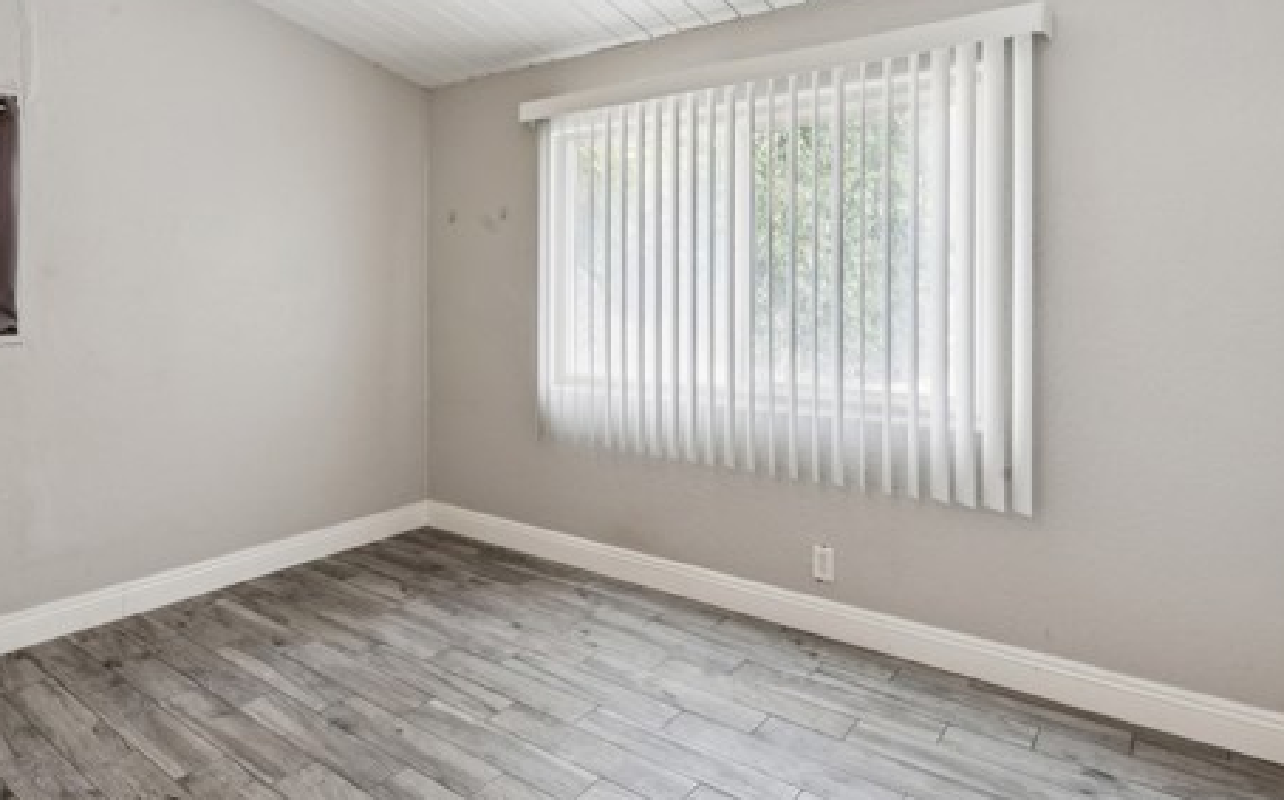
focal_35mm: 23
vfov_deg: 52.3
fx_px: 804
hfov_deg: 75.5
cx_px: 461
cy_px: 297
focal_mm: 16
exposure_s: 2
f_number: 13
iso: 100
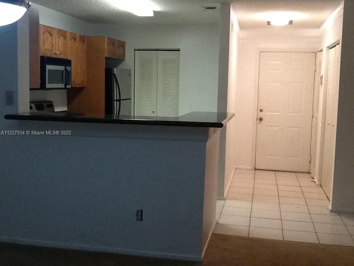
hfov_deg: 42.9
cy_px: 133
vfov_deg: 32.9
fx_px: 450
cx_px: 177
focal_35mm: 44
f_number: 2.4
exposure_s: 1/30
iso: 160
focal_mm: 2.03
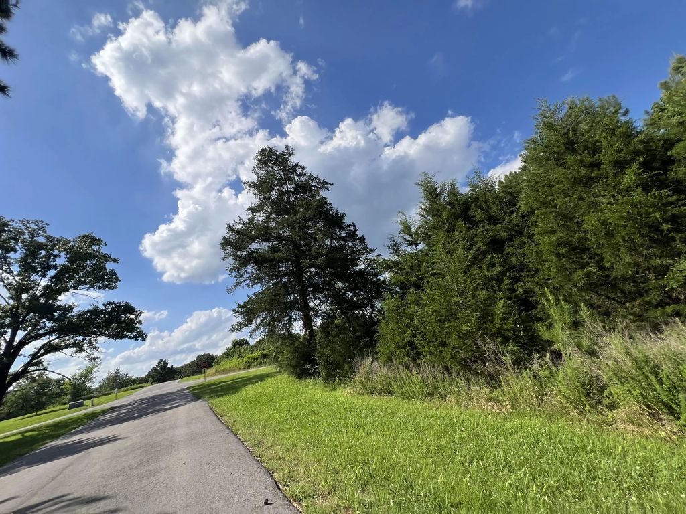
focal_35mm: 13
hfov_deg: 106.2
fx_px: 258
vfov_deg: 89.9
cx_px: 343
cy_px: 257
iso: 32
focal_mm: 1.57
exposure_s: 1/1845
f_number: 1.8
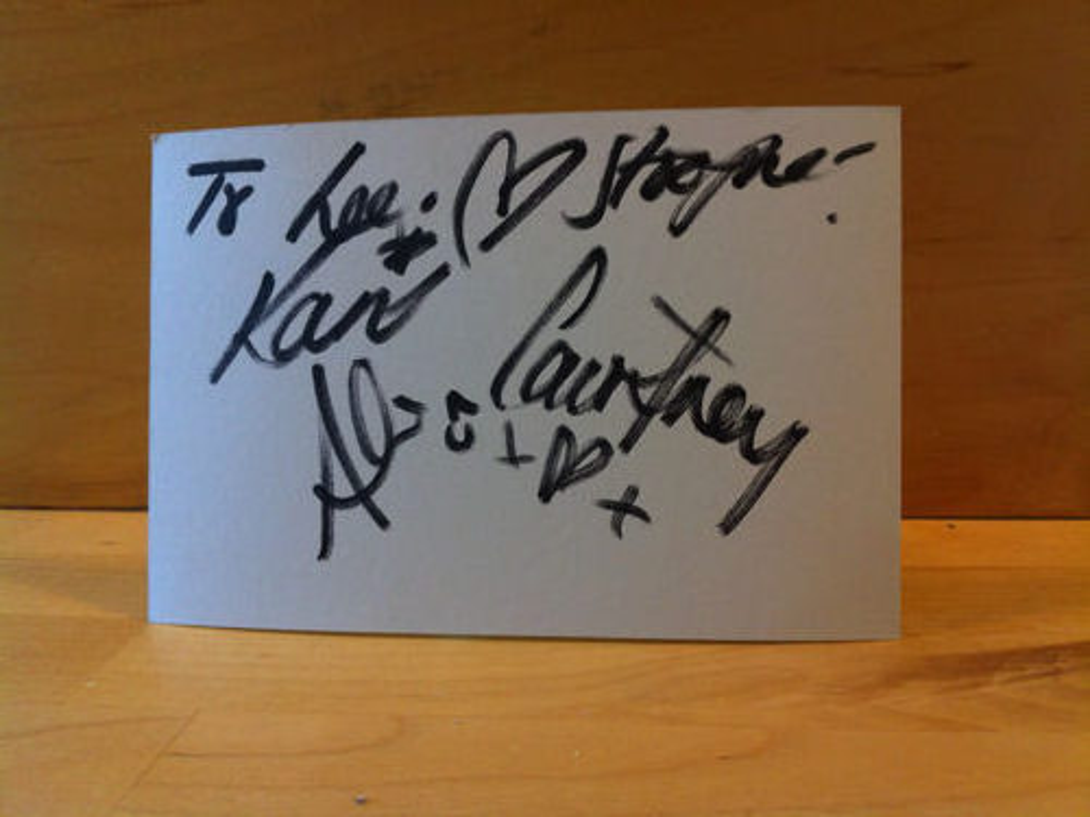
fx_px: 1102
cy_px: 408
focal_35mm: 35
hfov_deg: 52.6
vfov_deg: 40.7
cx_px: 545
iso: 125
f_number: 2.8
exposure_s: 1/15
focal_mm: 3.85
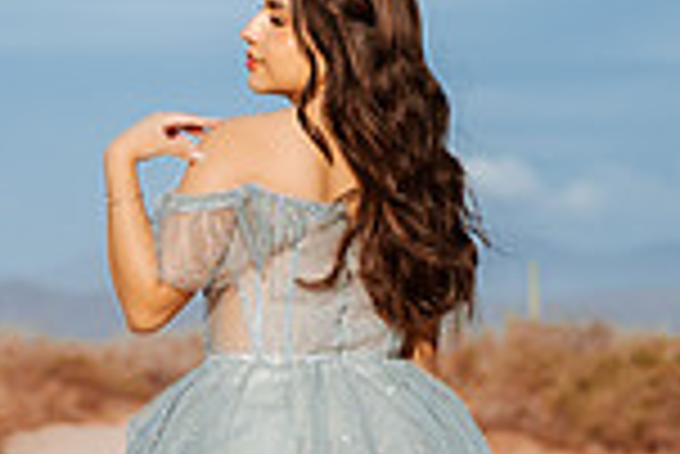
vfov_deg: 6.0
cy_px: 339
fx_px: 4367
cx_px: 171
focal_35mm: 231
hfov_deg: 8.9
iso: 200
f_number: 2.8
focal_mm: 60
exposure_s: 1/5000
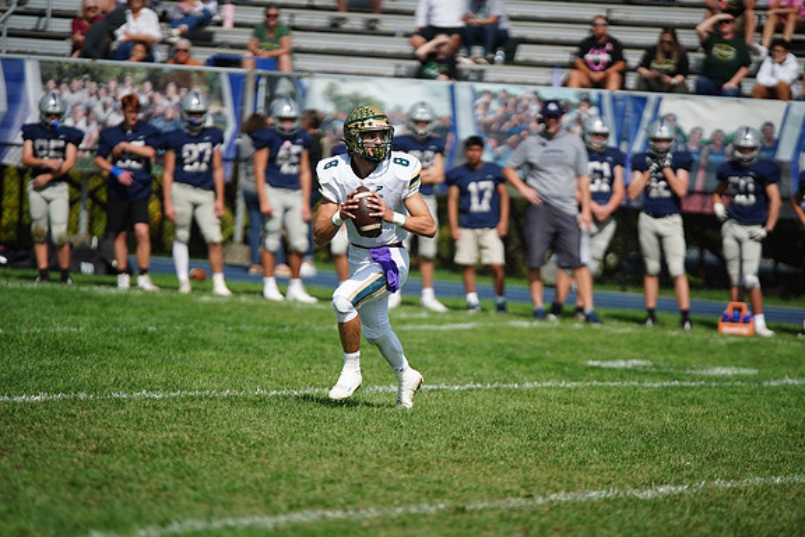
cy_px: 268
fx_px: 6753
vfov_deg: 4.6
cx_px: 404
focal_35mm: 302
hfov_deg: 6.8
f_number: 2.8
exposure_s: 1/8000
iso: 400
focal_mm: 300
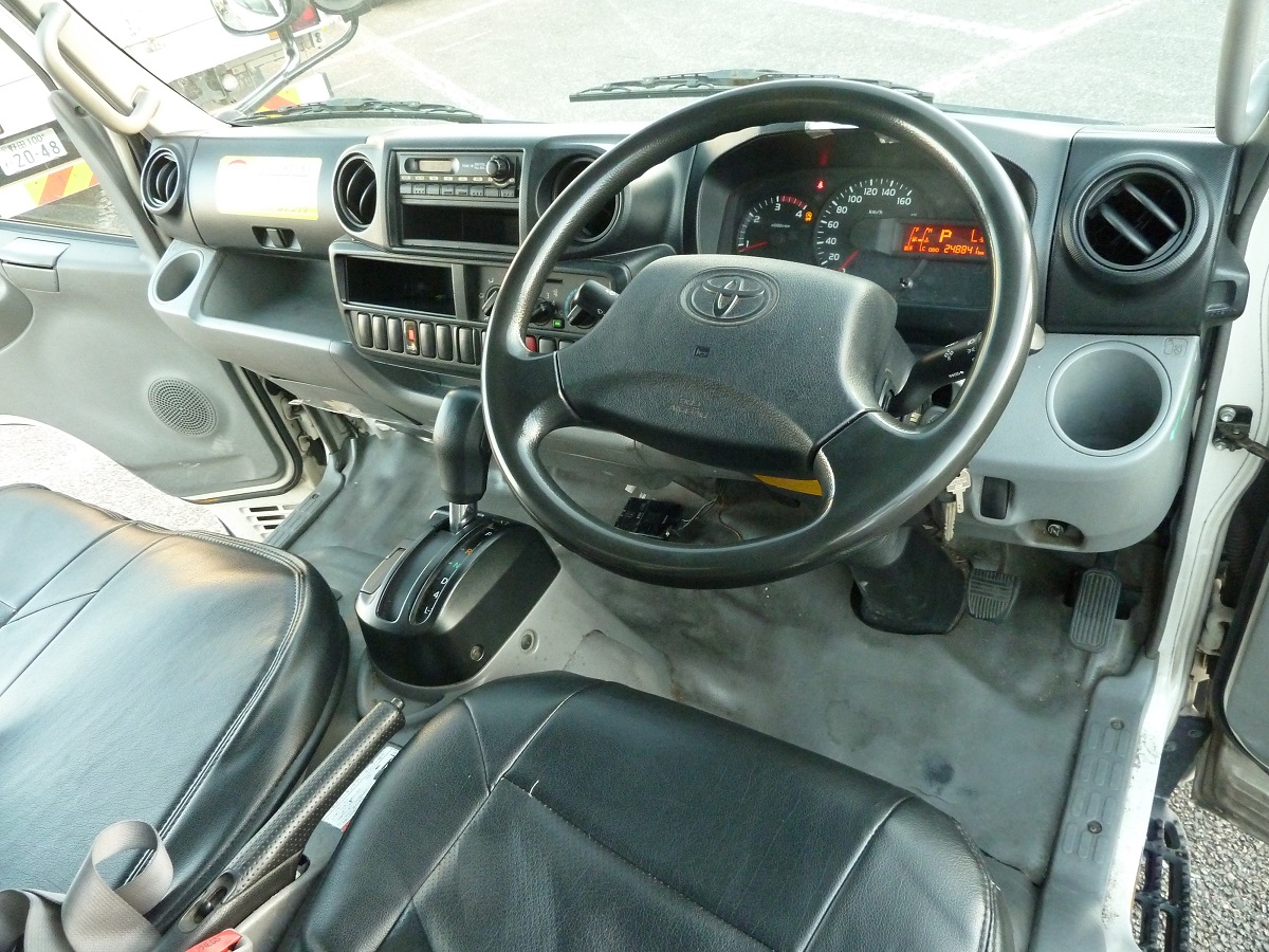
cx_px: 634
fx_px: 916
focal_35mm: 25
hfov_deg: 69.4
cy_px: 476
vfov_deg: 54.9
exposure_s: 1/30
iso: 500
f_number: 3.3
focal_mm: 4.1
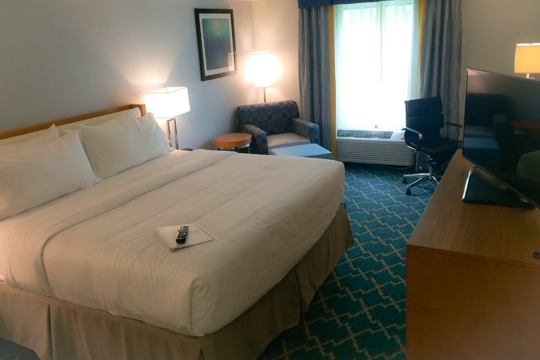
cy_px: 163
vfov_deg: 41.1
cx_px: 276
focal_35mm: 32
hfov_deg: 58.7
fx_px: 480
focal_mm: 4.12
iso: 40
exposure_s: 1/30
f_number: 2.2
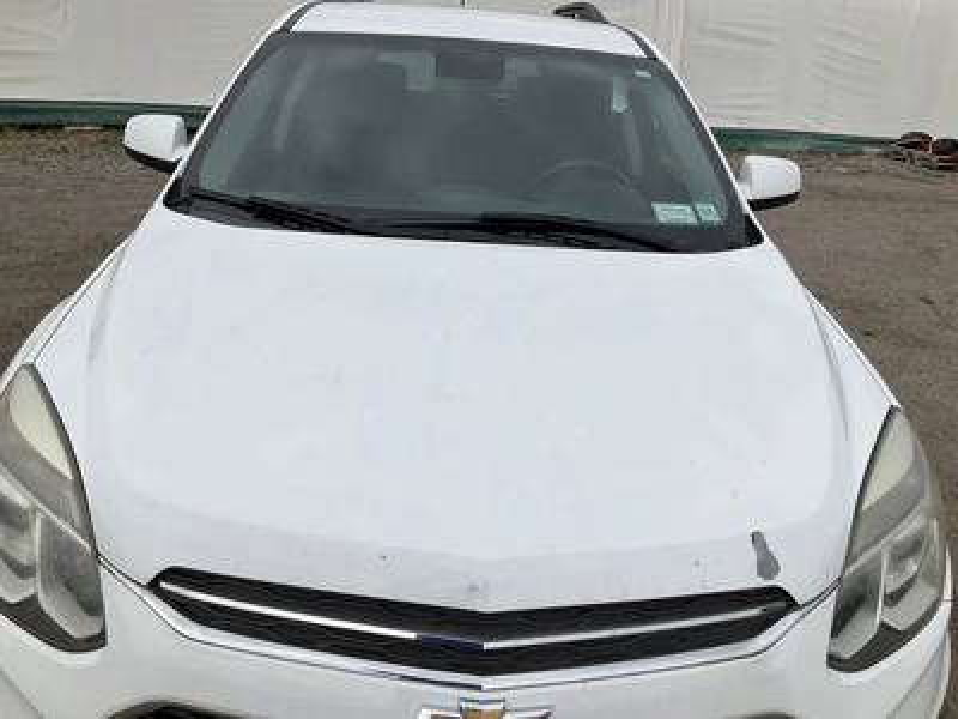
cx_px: 479
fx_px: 803
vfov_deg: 48.2
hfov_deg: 61.7
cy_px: 360
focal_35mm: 29
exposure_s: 1/3788
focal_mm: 3
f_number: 1.8
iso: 25
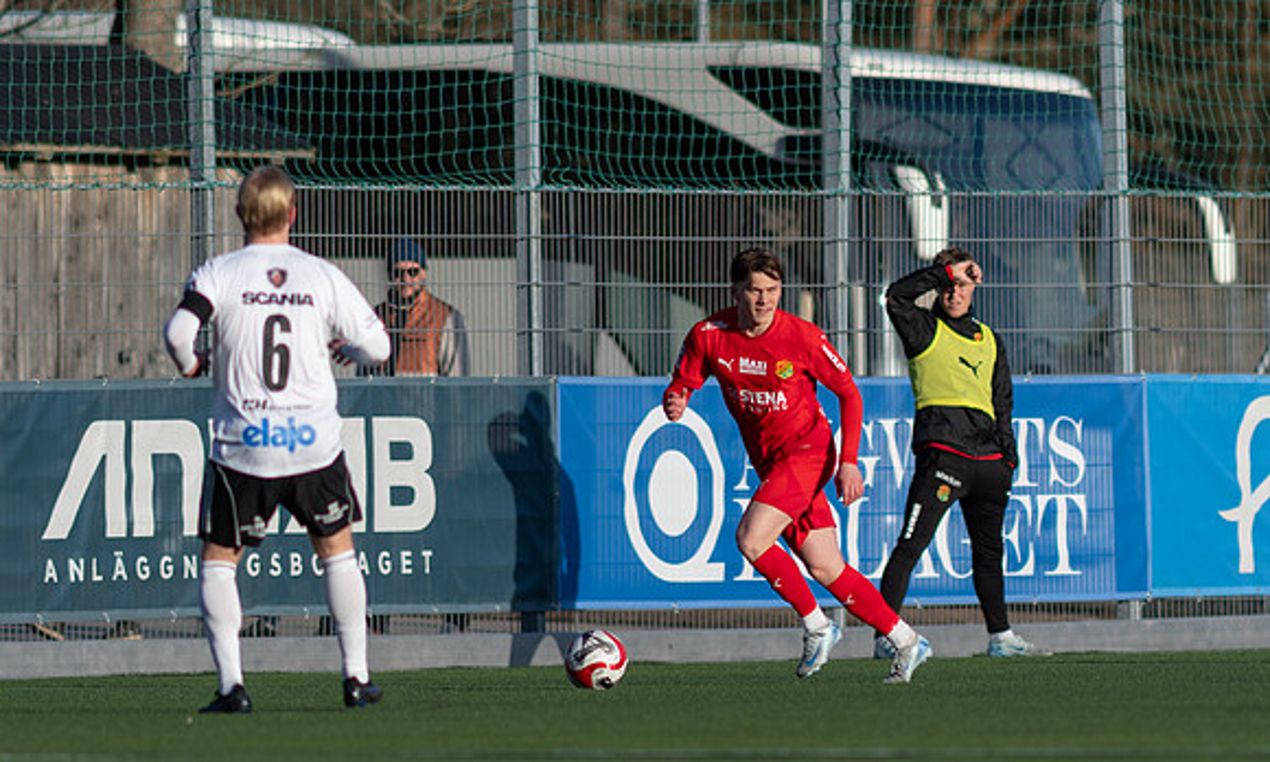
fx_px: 25649
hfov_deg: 2.8
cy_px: 496
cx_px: 743
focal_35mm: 749
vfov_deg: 1.7
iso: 100
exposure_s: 1/1600
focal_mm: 300
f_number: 3.2
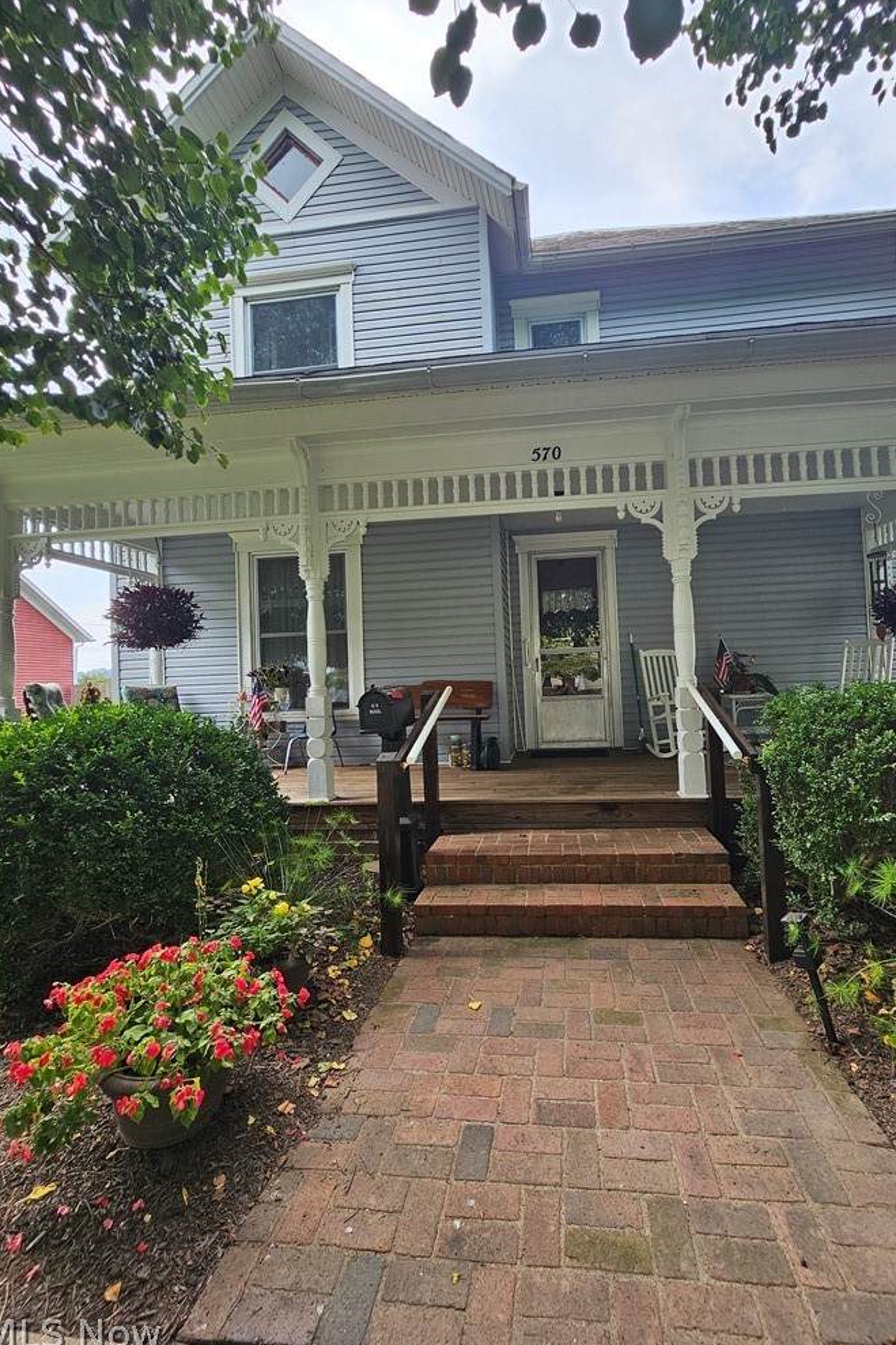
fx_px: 523
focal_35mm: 14
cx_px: 496
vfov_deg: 104.3
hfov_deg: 80.9
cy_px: 669
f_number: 2.2
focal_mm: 2.2
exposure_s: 1/291
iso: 64
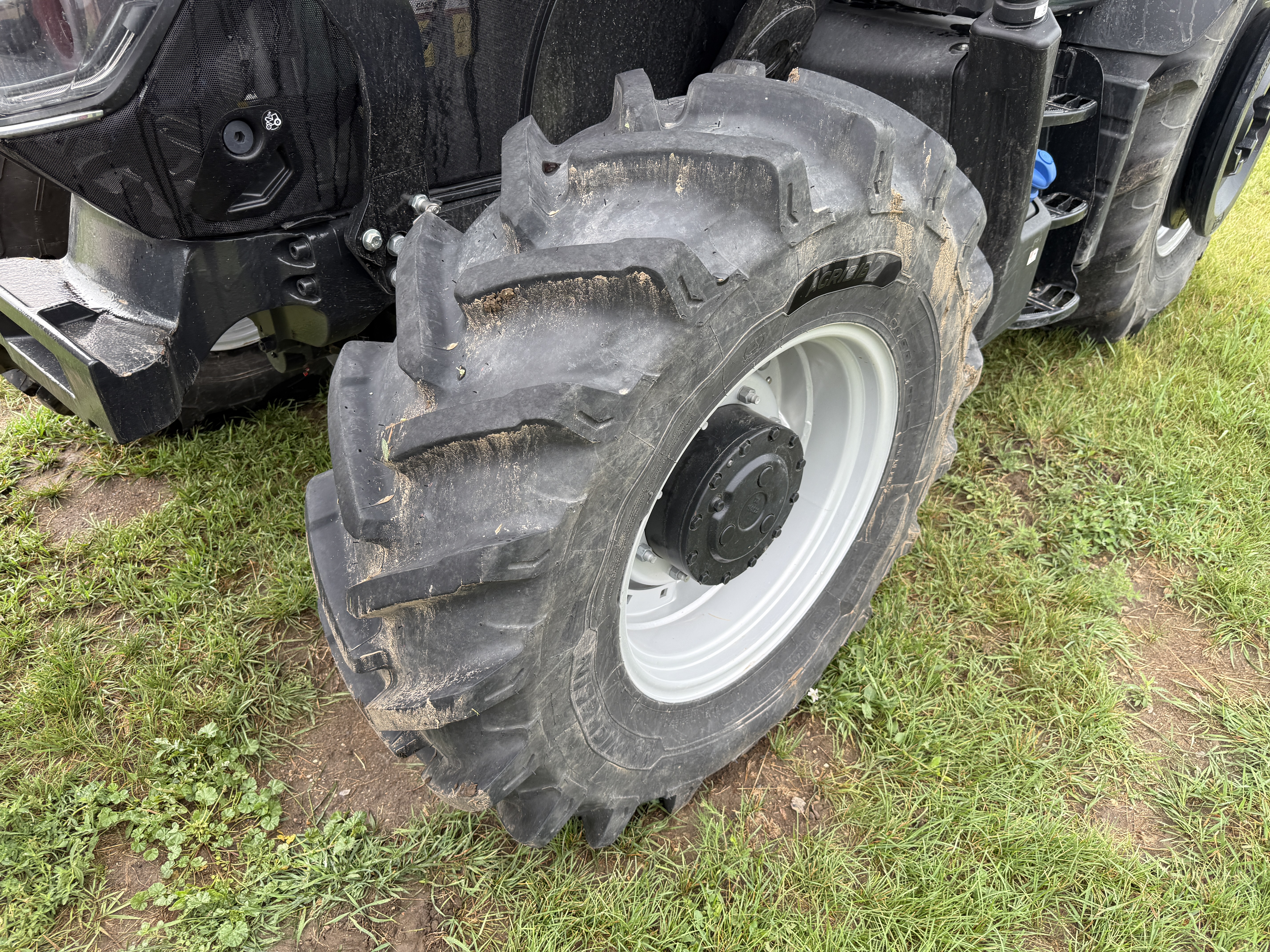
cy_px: 476
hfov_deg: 71.6
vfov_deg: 56.8
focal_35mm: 24
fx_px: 881
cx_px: 635
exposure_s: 1/176
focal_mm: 6.76
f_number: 1.78
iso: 80
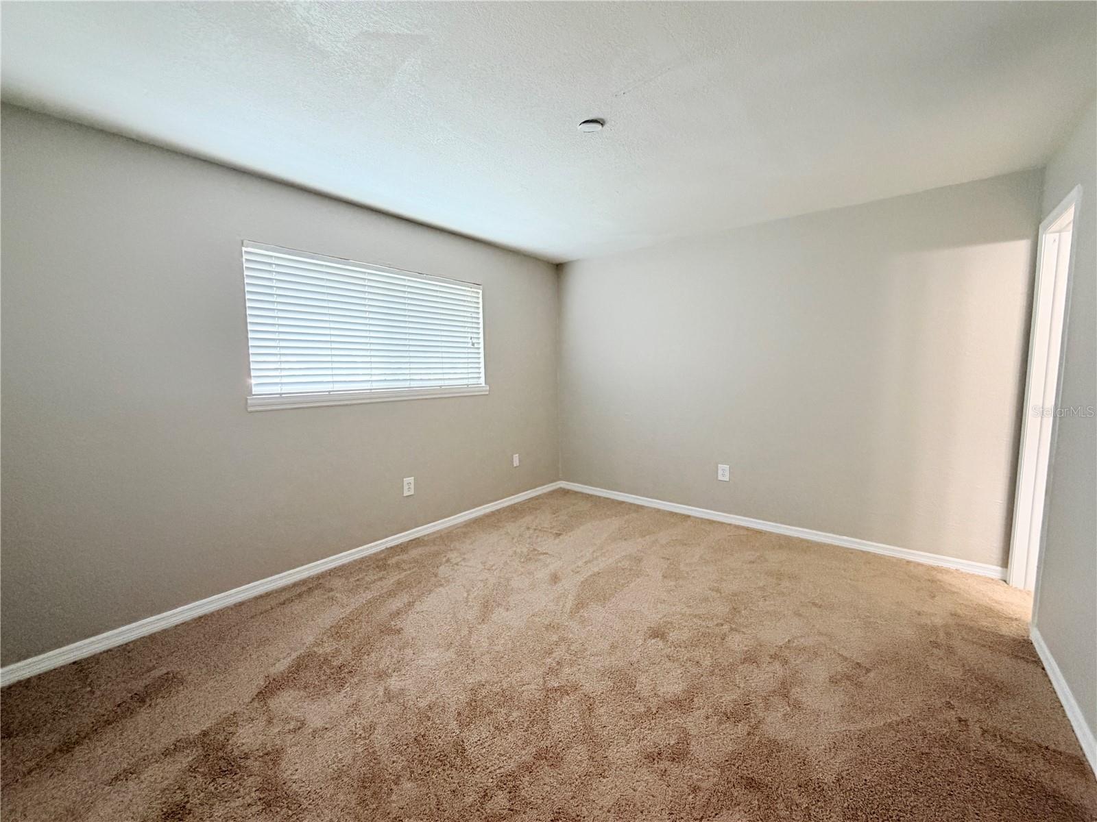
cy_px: 411
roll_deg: +1.1
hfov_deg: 102.1
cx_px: 548
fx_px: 444
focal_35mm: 14
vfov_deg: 85.7
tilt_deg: -5.3
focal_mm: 2.22
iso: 400
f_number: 2.2
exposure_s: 1/60
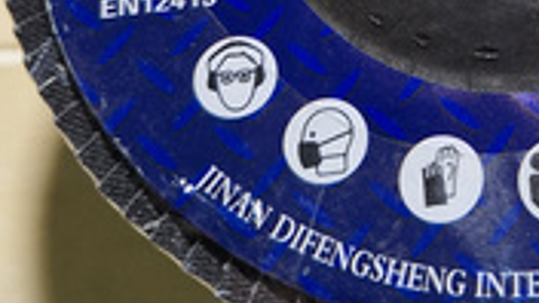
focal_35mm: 71
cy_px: -165
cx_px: 559
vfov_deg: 15.5
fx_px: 1015
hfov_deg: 27.7
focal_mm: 5.54
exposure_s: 1/100
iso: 64
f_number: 1.8
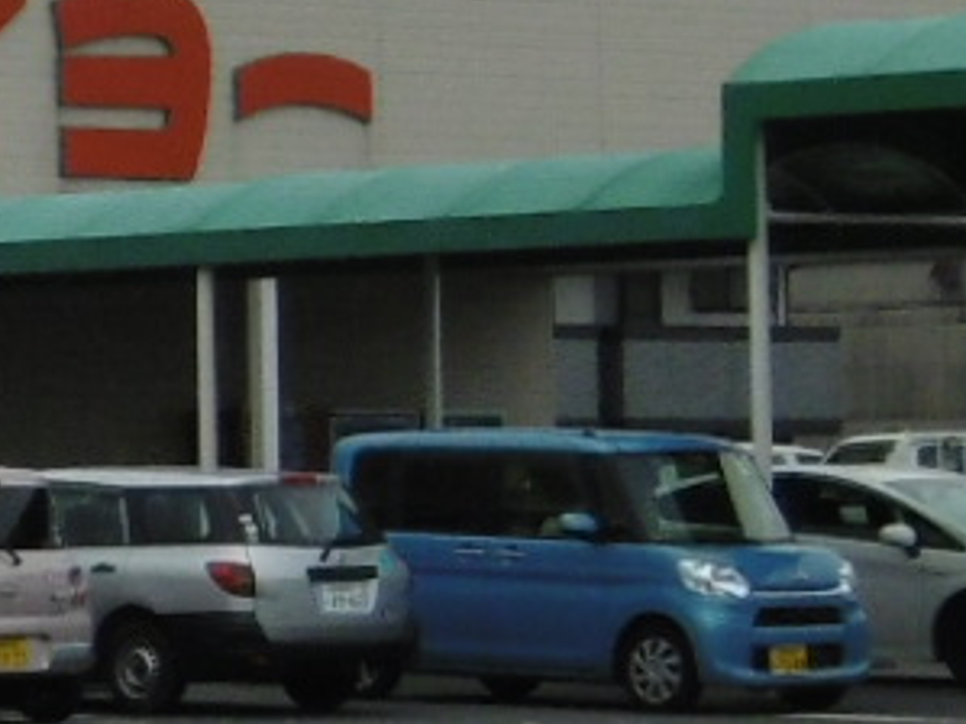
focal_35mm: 260
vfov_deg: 5.7
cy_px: 213
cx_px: -1525
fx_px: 7253
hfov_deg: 7.1
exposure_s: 1/200
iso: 100
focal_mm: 6.8
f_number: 9.3
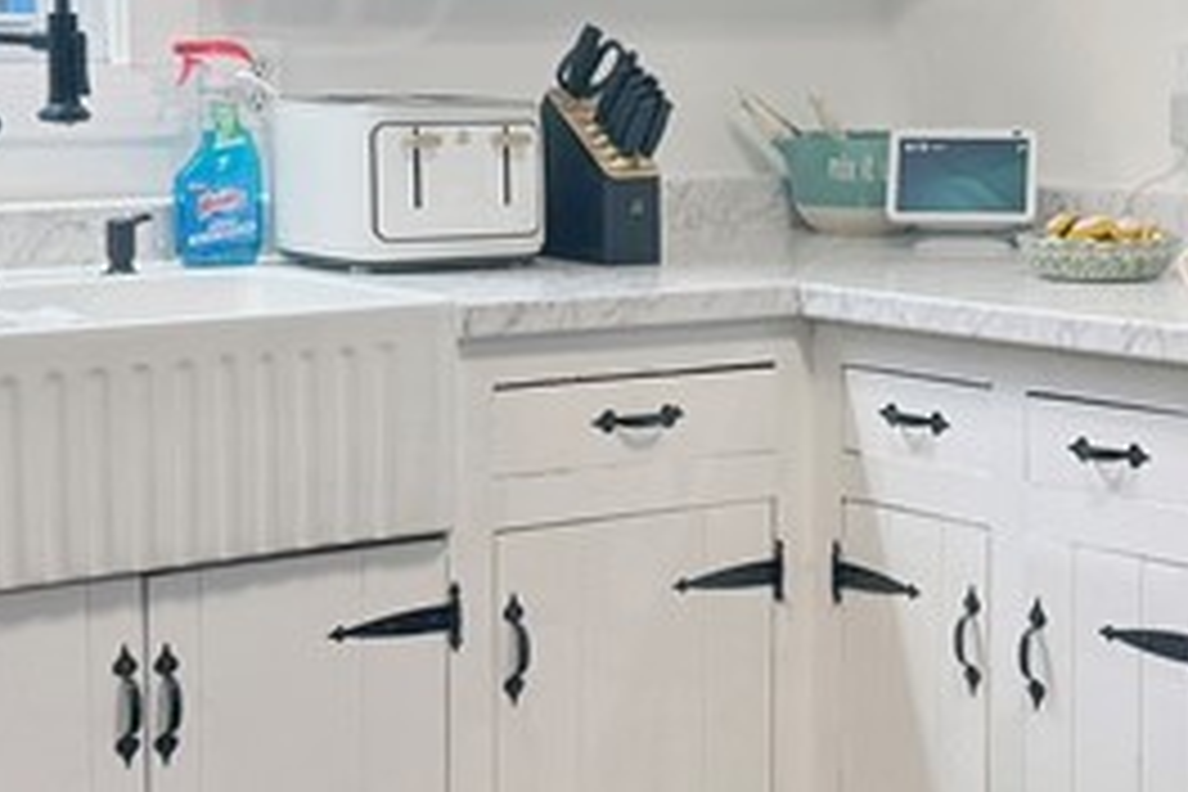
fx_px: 3201
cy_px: 338
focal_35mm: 97
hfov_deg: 20.7
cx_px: 976
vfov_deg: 14.1
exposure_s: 1/60
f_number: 1.78
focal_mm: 6.76
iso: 100
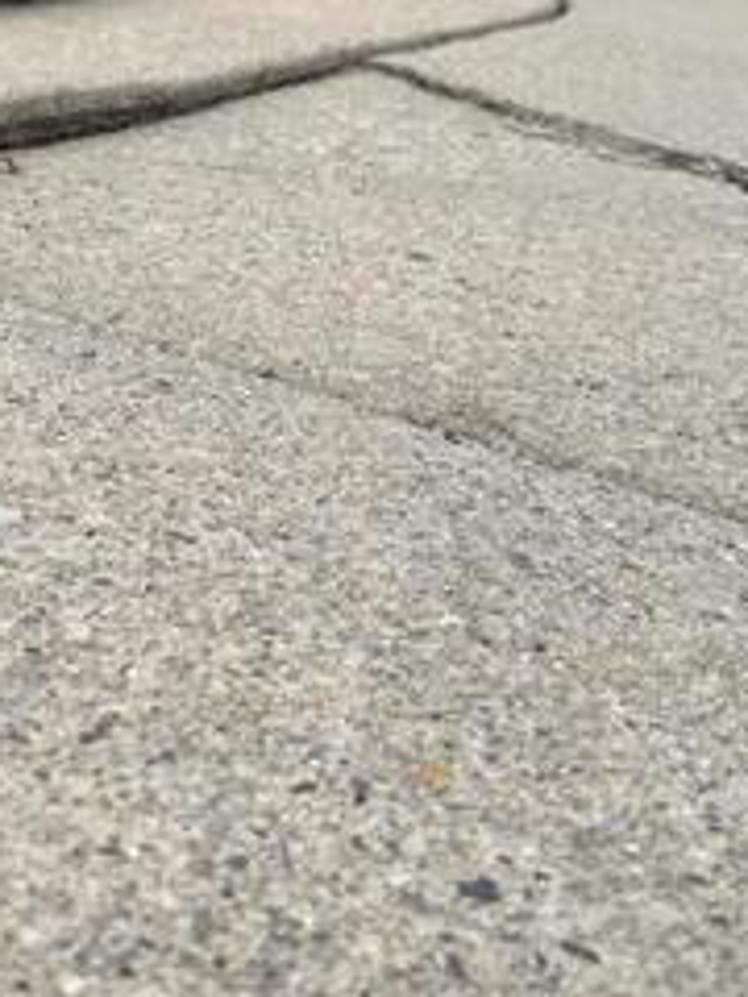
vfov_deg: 29.4
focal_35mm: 64
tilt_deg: -14.3
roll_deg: -6.1
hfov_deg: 22.5
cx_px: 112
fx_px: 1844
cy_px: 166
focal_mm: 6.76
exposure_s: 1/2959
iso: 80
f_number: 1.78
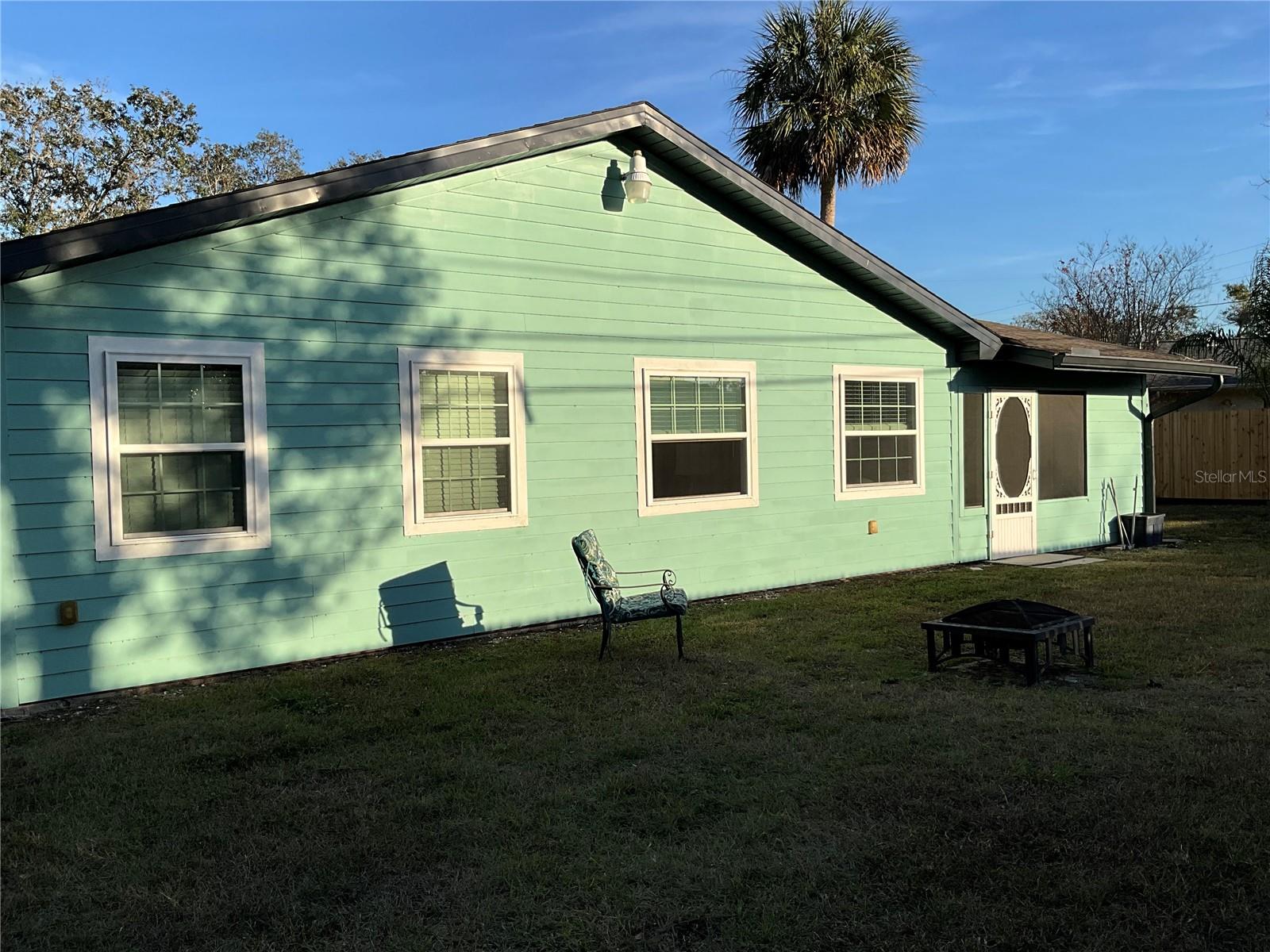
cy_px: 476
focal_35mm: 29
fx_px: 1064
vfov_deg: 48.2
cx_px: 635
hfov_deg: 61.7
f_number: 1.8
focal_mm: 3
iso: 25
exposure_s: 1/1848
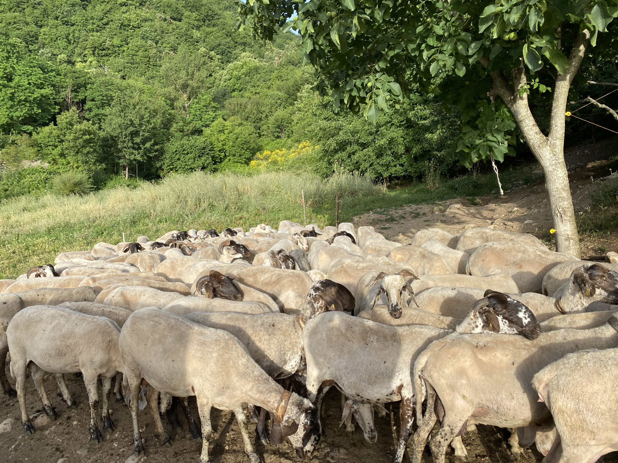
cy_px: 232
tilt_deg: -5.2
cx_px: 309
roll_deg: +0.2
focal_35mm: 26
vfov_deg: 53.1
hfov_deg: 67.3
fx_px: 464
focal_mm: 4.25
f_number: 1.8
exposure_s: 1/858
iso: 32
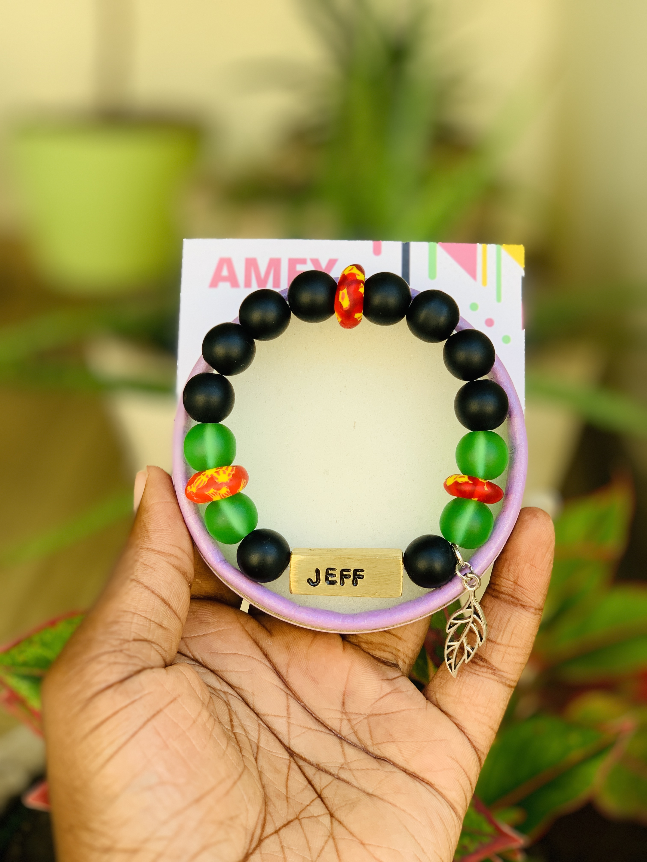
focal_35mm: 52
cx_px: 324
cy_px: 431
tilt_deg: -19.4
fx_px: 1296
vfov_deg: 36.8
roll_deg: -0.6
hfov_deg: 28.0
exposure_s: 1/122
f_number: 2.4
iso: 25
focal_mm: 6
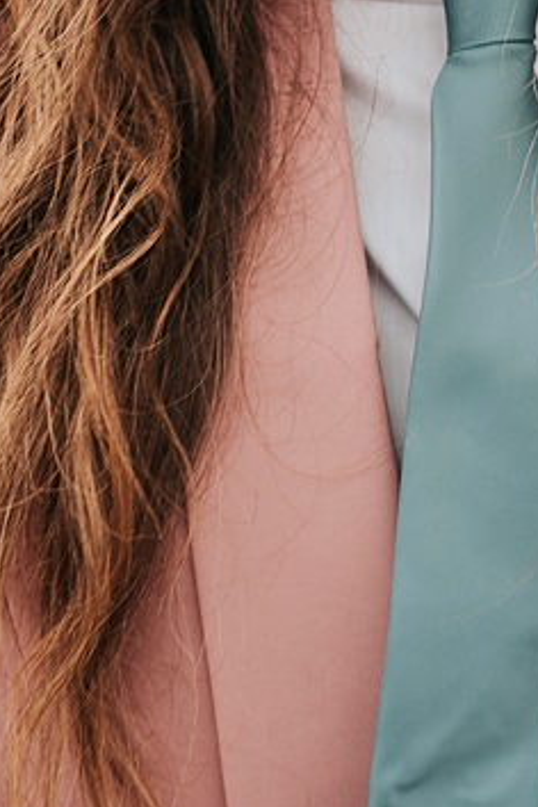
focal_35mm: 125
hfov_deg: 10.9
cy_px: 64
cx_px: 14
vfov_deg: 16.1
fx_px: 2805
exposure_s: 1/250
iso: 250
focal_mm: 29.5
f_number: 6.3
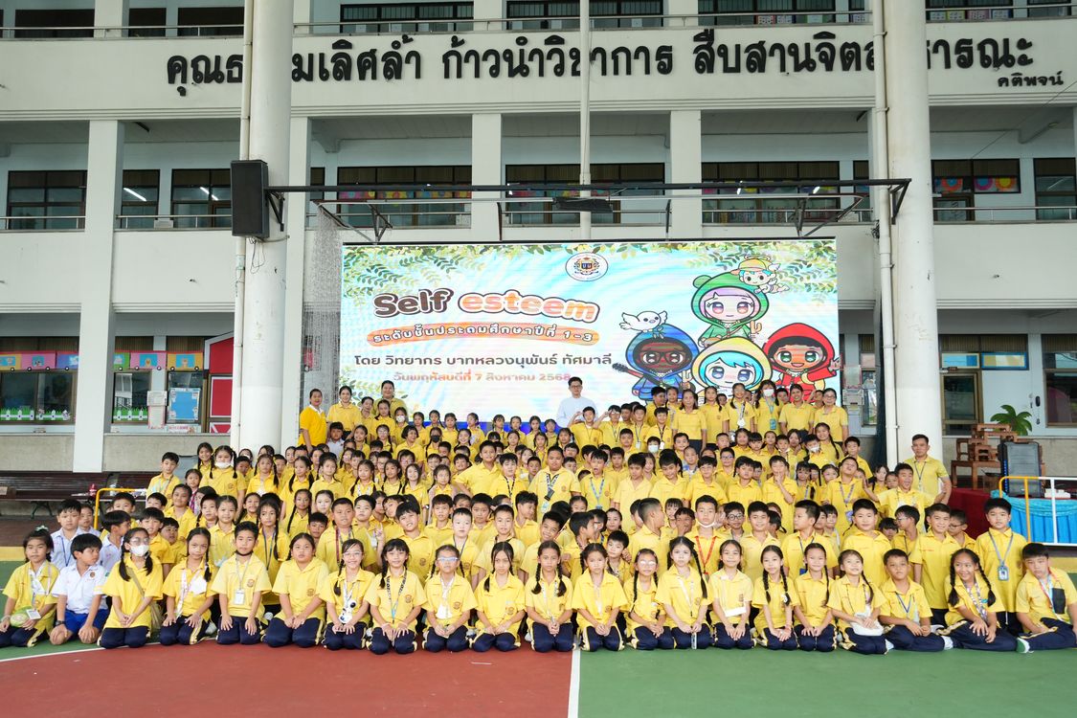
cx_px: 538
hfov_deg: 61.9
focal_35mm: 30
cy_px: 359
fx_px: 897
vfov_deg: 43.6
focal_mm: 20
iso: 1000
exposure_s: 1/320
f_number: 4
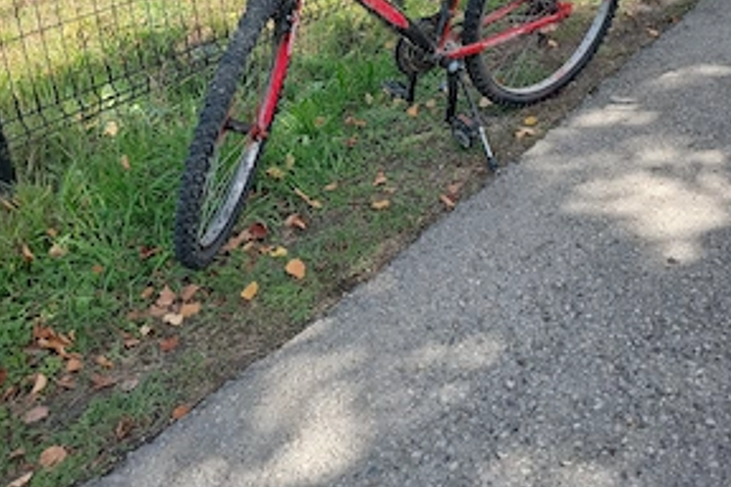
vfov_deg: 32.8
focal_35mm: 39
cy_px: 68
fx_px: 792
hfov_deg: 49.6
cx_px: 373
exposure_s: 1/189
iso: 20
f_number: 1.8
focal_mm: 3.98
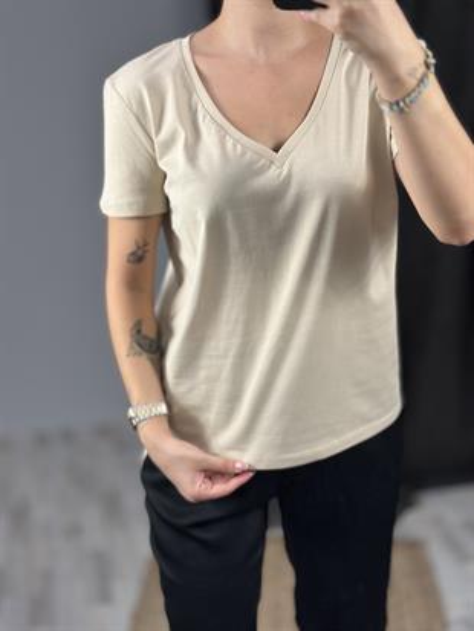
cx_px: 237
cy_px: 316
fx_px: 876
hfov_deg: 30.3
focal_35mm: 48
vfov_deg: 39.6
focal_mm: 6.86
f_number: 1.78
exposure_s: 1/100
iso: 64
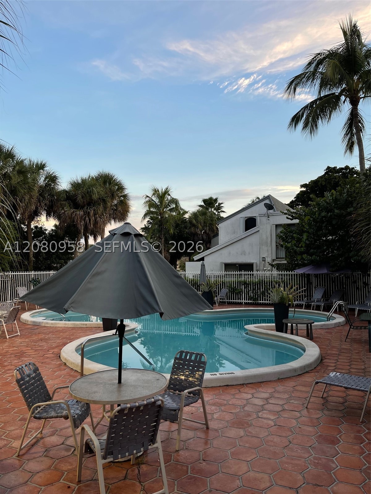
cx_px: 186
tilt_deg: +3.9
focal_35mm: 26
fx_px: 372
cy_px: 247
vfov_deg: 67.3
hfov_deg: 53.1
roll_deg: +0.3
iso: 32
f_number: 1.6
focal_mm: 5.1
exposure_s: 1/177
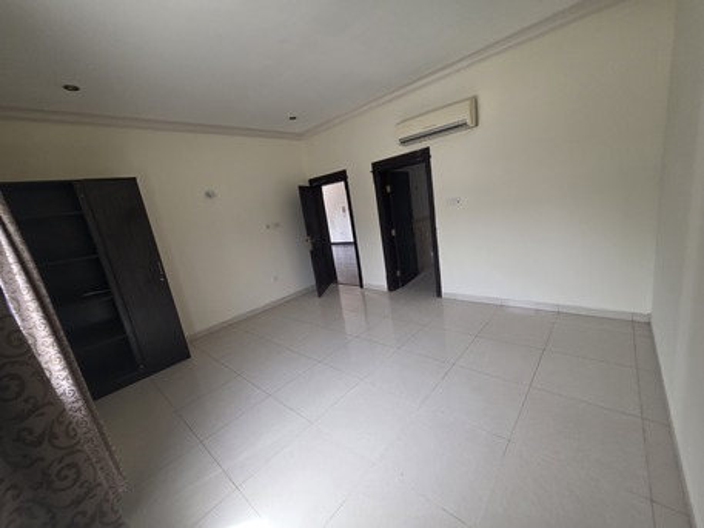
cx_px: 352
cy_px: 264
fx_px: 264
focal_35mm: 13
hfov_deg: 106.2
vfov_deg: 89.9
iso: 160
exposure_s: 1/100
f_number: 1.9
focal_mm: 2.2
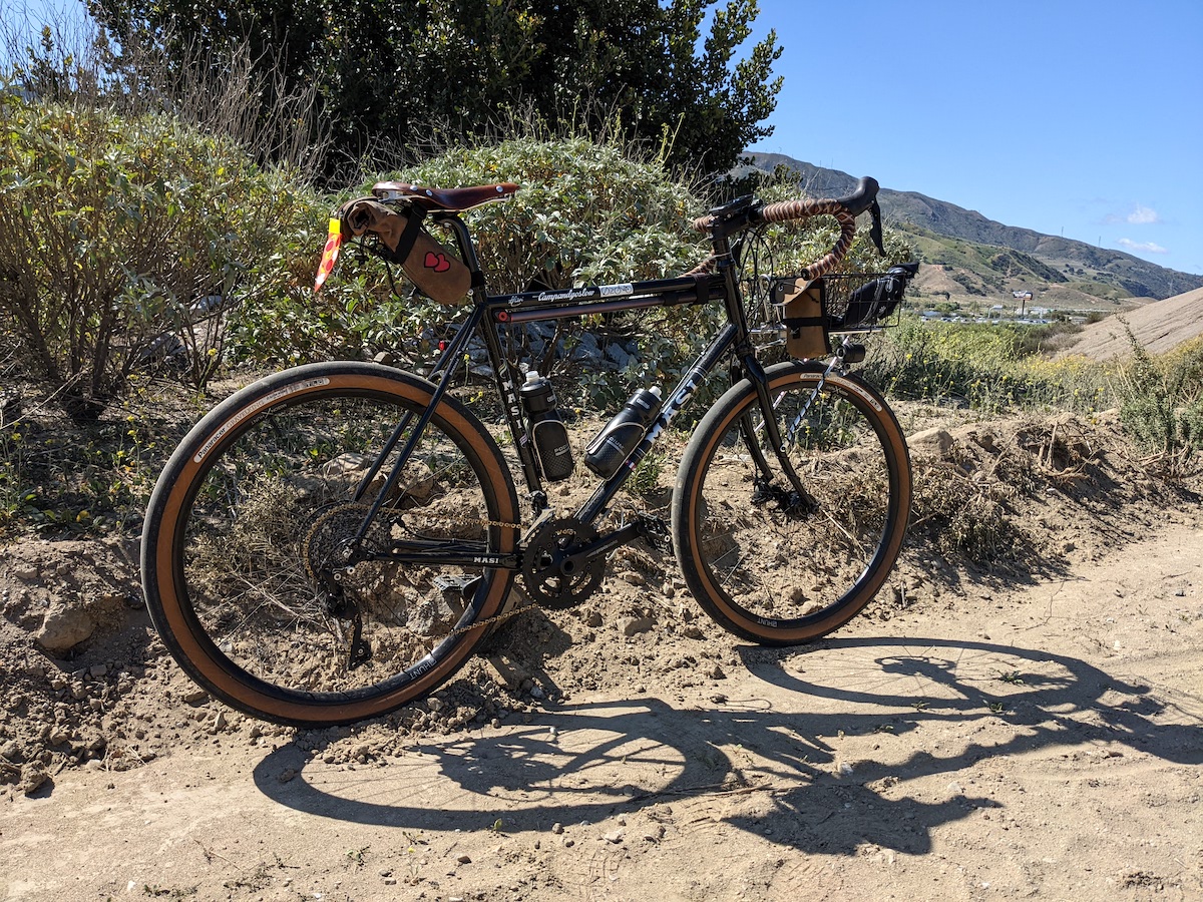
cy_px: 451
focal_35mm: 27
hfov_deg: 65.3
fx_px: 938
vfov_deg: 51.4
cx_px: 602
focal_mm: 4.38
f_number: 1.73
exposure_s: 1/2611
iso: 55
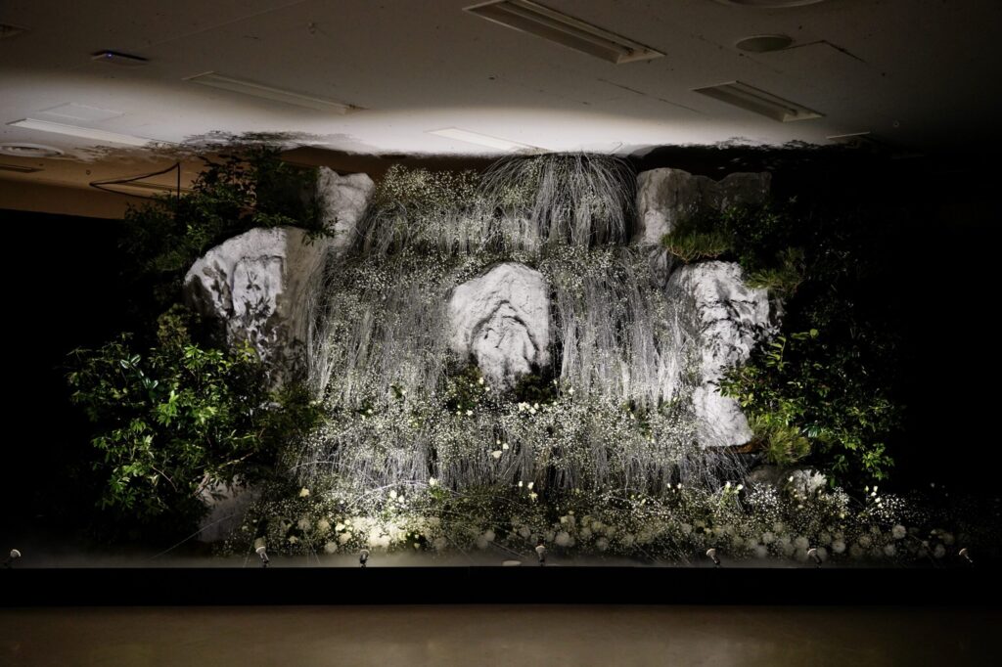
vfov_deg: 36.8
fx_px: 1002
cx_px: 501
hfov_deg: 53.1
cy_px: 334
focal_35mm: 36
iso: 1600
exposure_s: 1/250
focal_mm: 36
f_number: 4
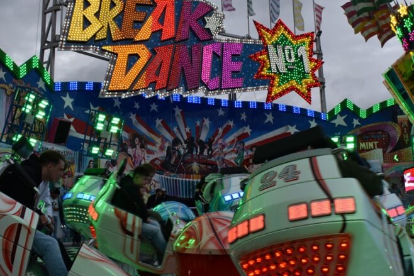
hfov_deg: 46.3
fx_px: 483
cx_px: 227
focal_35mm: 42
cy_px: 130
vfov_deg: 31.9
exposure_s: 1/250
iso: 360
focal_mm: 18
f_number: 8
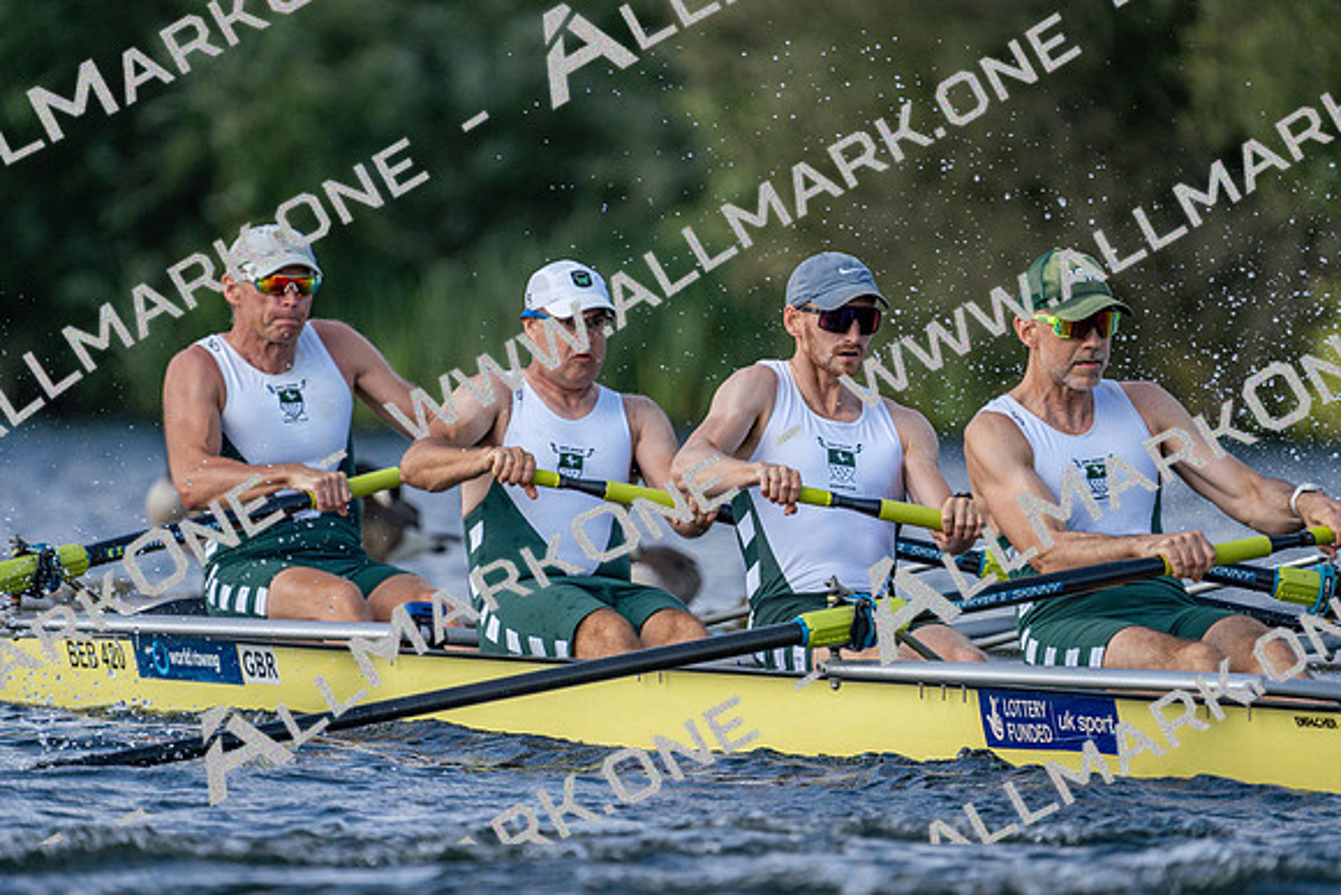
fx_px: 22354
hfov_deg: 3.4
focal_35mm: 600
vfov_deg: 2.3
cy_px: 448
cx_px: 670
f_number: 6.3
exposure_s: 1/1600
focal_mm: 600
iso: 400
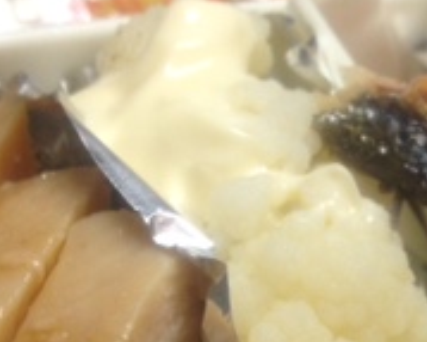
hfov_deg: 15.3
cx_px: 477
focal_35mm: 122
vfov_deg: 12.4
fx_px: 1541
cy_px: 364
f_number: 2.4
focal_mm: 4.28
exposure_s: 1/127
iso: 50
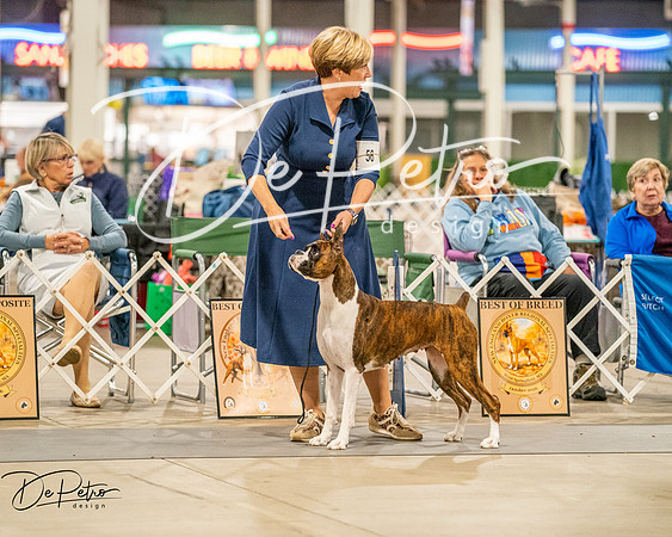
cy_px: 268
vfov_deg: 9.8
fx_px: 3135
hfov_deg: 12.2
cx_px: 336
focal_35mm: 158
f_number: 3.5
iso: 6400
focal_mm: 140
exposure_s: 1/250
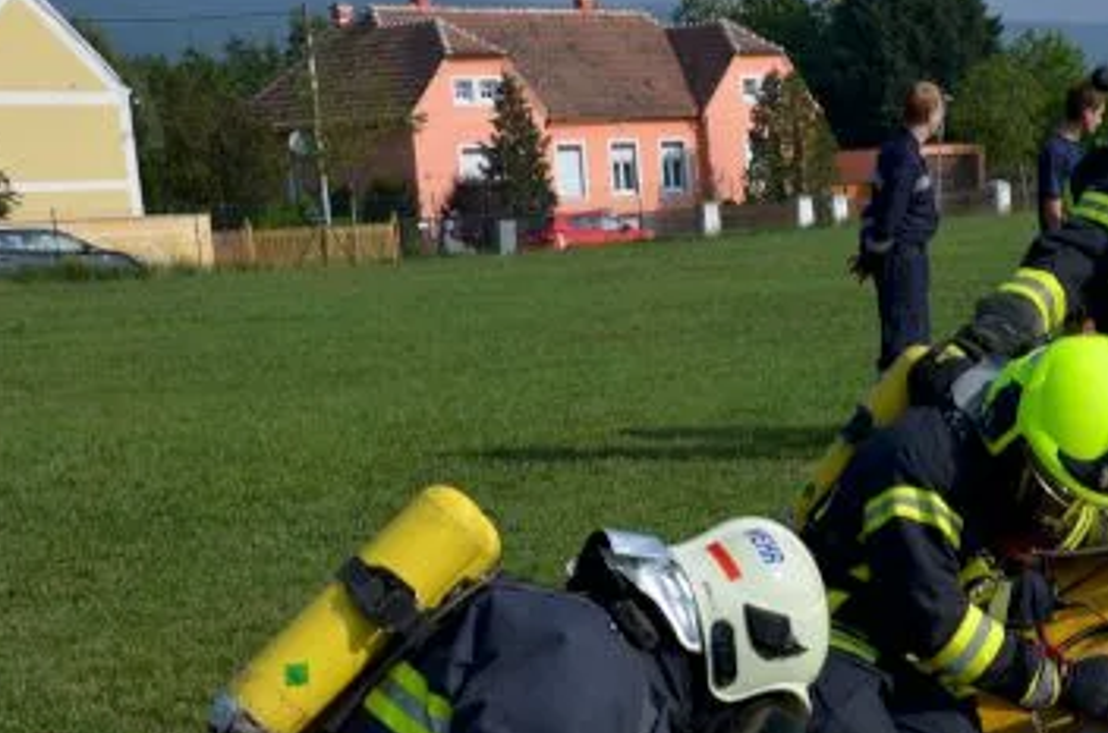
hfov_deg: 24.0
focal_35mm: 83
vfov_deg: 16.2
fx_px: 2549
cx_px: 947
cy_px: 629
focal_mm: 30
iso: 400
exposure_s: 1/2000
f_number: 8
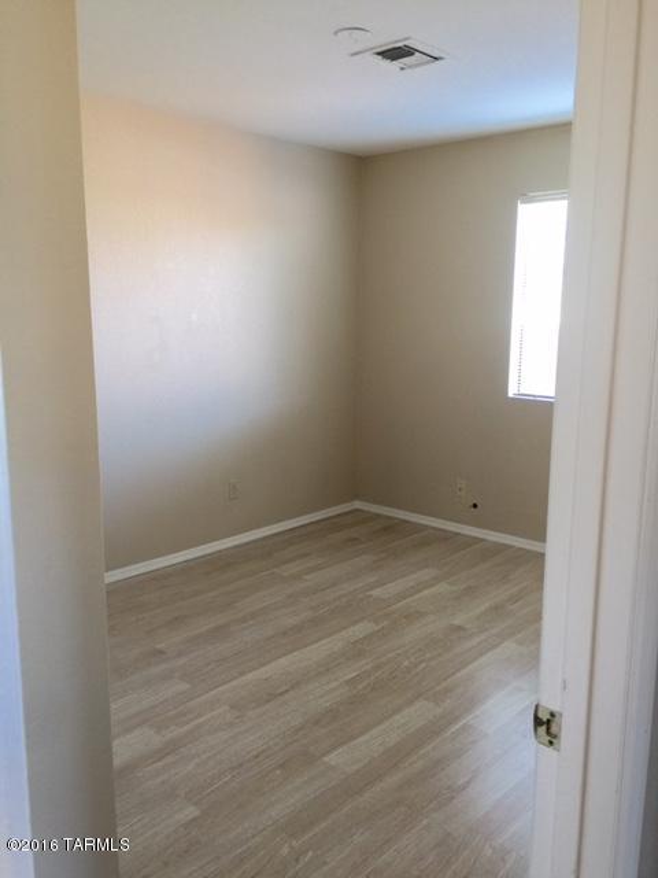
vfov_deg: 61.7
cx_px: 329
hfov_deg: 48.2
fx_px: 735
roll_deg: -0.3
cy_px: 439
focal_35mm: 29
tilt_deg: -10.5
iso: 50
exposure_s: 1/15
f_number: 2.2
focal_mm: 4.15
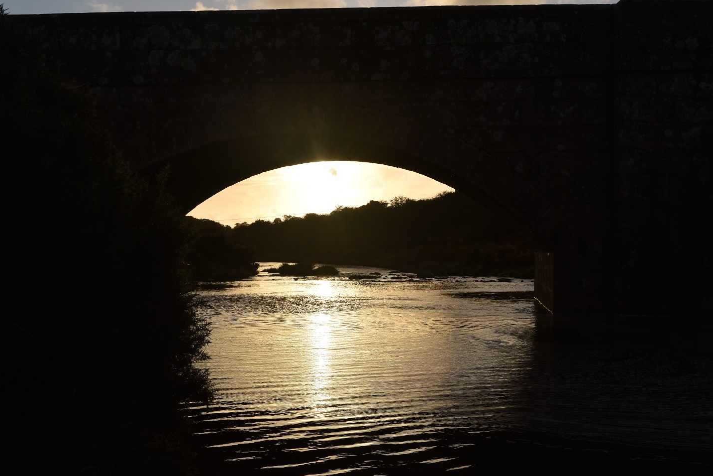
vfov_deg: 29.5
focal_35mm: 46
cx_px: 346
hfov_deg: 43.1
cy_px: 247
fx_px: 902
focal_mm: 29
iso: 100
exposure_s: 1/500
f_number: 11
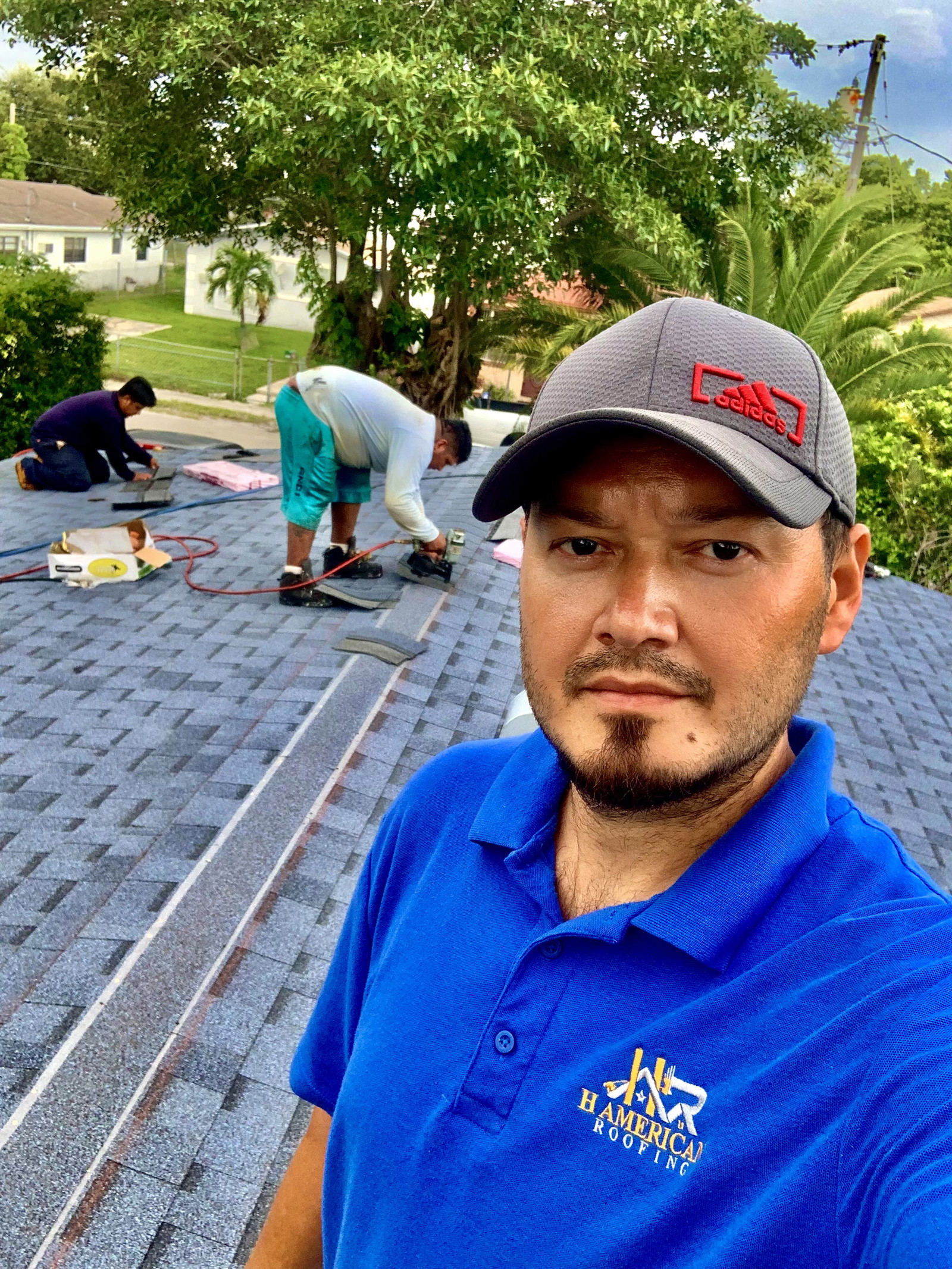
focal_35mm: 32
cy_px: 634
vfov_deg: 56.8
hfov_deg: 44.2
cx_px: 476
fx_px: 1173
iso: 64
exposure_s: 1/96
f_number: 2.2
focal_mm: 2.87
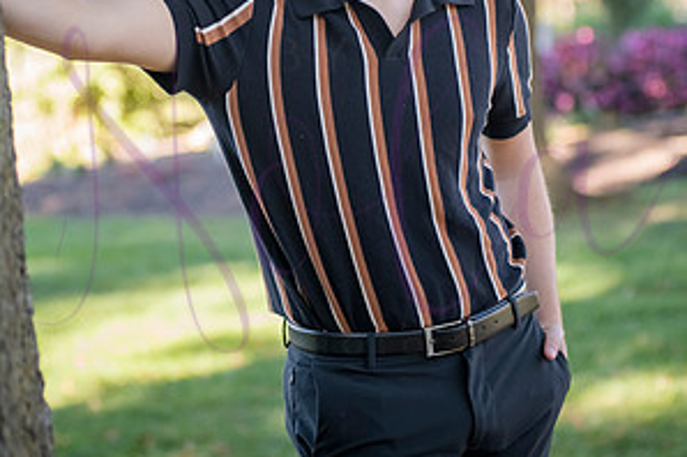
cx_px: 344
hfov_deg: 16.9
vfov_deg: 11.2
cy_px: 51
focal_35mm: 121
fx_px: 2307
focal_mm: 80
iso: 800
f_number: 3.5
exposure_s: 1/400
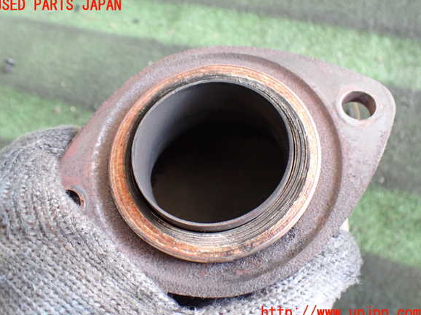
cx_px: 207
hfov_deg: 58.4
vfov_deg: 45.4
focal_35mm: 31
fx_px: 377
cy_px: 159
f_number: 2.3
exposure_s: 1/60
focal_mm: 5.4
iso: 800
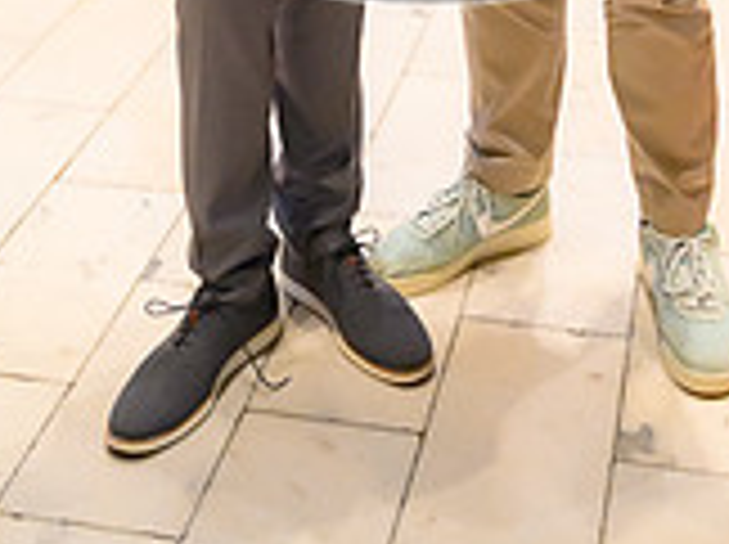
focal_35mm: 75
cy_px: -414
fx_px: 1577
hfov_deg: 26.0
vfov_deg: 16.6
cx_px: 428
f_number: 2.8
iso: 9000
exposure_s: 1/100
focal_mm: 28
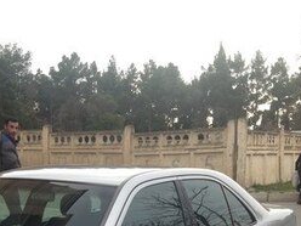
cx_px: 126
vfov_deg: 20.7
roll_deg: -1.8
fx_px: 574
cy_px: 275
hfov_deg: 29.3
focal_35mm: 66
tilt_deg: -13.8
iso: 50
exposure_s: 1/138
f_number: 2.4
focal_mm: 4.12
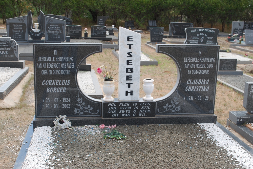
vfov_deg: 29.9
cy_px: 84
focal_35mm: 45
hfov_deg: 43.6
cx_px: 126
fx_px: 317
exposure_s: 1/160
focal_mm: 30
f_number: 6.3
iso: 100
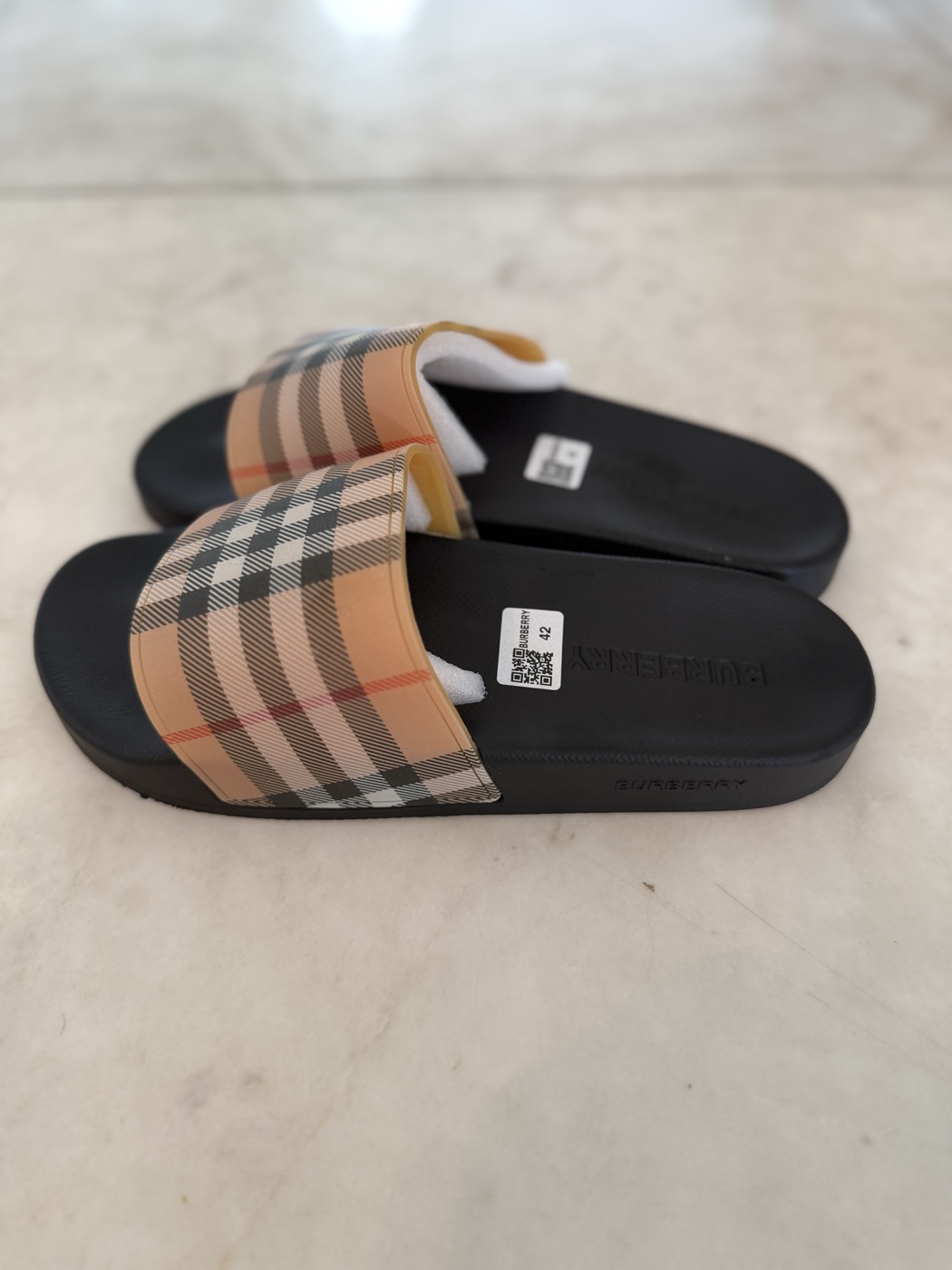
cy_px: 635
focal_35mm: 24
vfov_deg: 71.6
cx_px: 476
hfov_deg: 56.8
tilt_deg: -48.2
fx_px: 880
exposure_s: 1/60
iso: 160
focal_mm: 6.76
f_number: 1.78
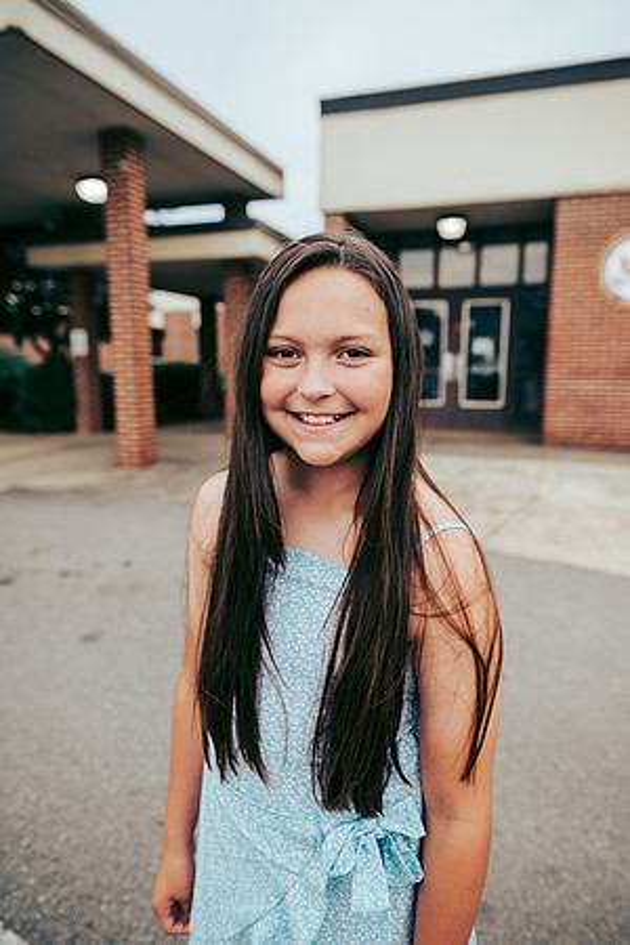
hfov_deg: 53.1
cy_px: 472
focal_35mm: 24
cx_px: 315
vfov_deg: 73.7
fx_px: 630
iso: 250
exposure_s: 1/400
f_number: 2.8
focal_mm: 24
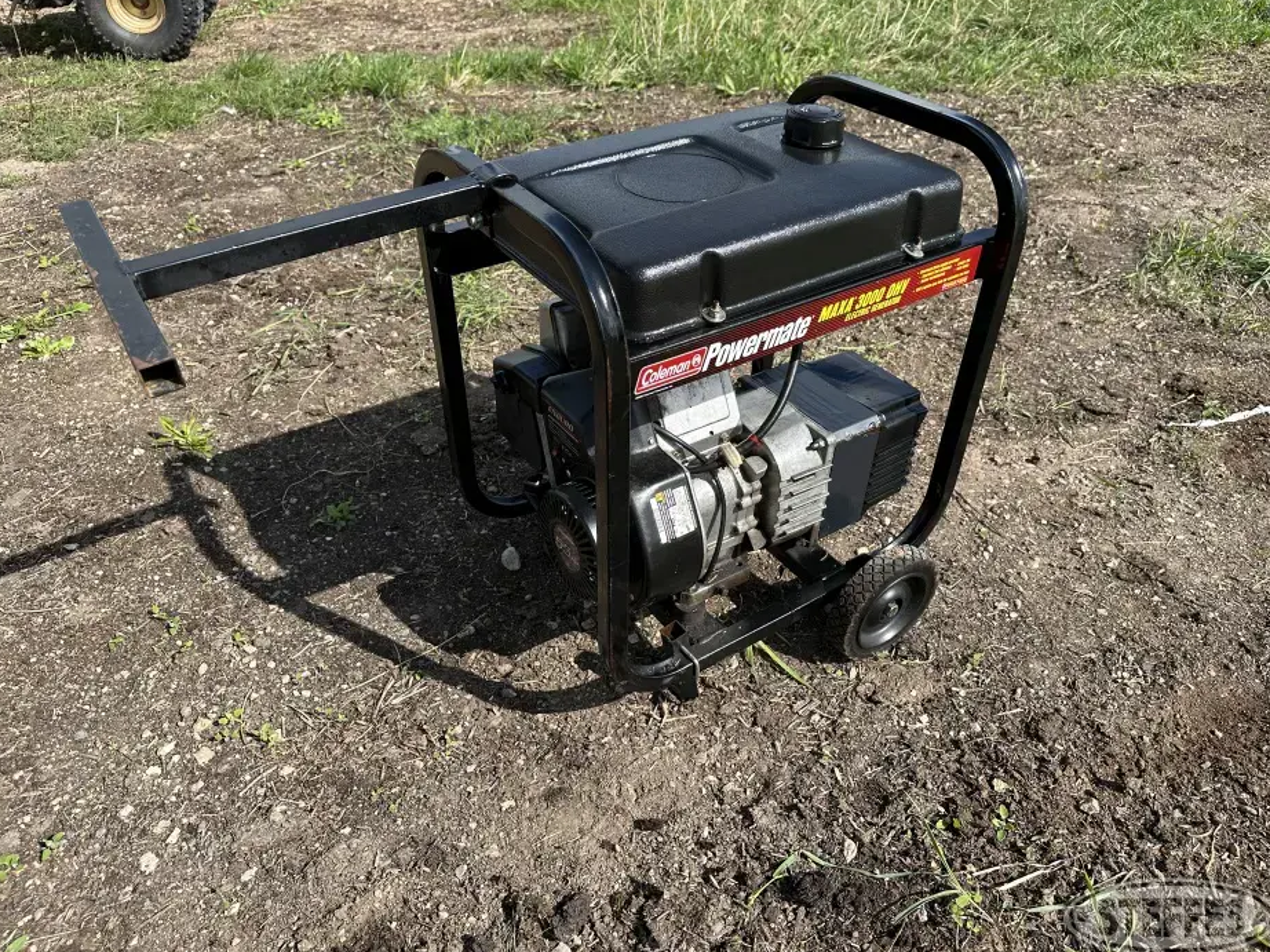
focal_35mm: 25
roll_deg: +0.0
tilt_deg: -36.3
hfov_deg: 69.4
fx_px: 917
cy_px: 477
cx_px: 647
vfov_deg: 54.9
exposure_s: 1/2660
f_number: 1.78
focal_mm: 6.86
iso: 80
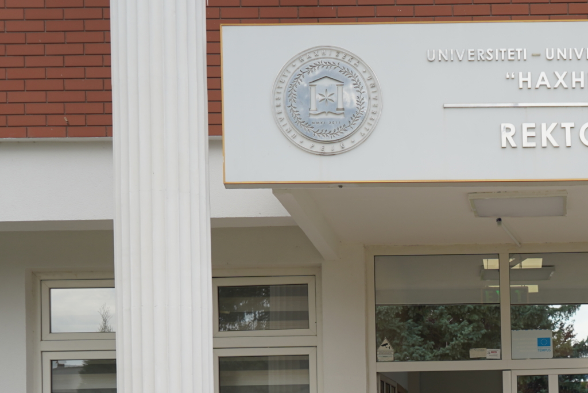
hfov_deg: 24.6
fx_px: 1307
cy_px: 455
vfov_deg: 16.5
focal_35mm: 80
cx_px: 540
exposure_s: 1/320
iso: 100
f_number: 4.5
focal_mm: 32
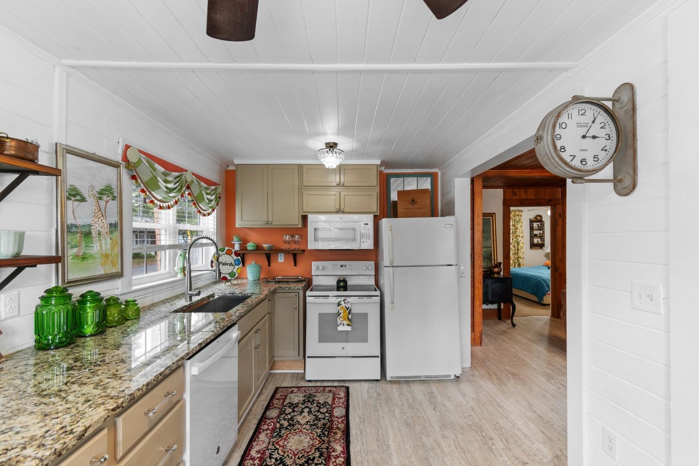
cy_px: 233
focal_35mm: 15
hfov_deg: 100.4
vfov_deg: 77.3
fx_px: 291
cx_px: 350
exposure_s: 1/13
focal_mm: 10
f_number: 4.5
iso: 100
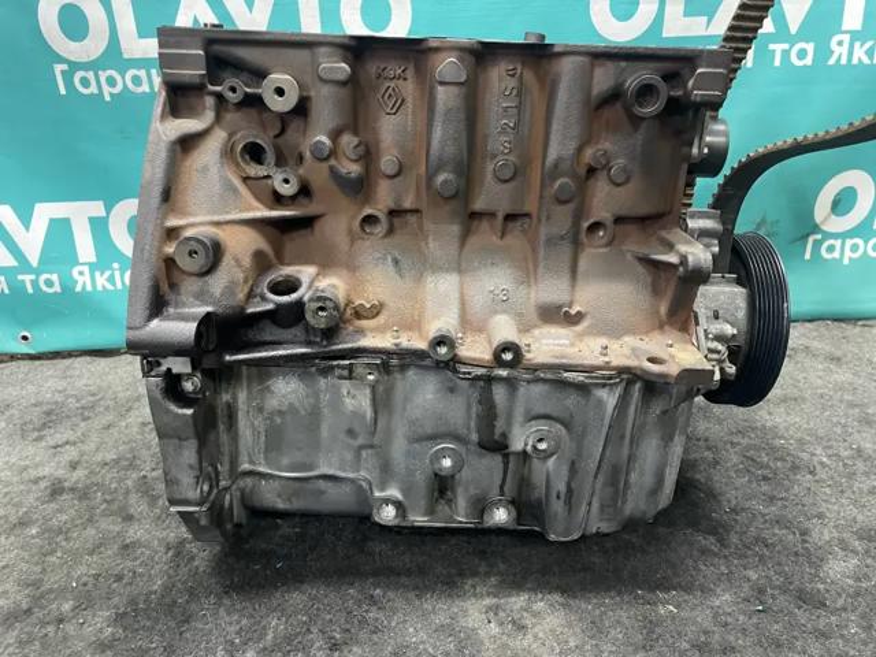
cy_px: 328
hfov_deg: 67.3
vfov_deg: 53.1
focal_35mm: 26
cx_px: 438
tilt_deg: -24.5
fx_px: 658
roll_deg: +1.6
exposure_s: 1/33
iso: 500
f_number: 1.6
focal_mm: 4.2
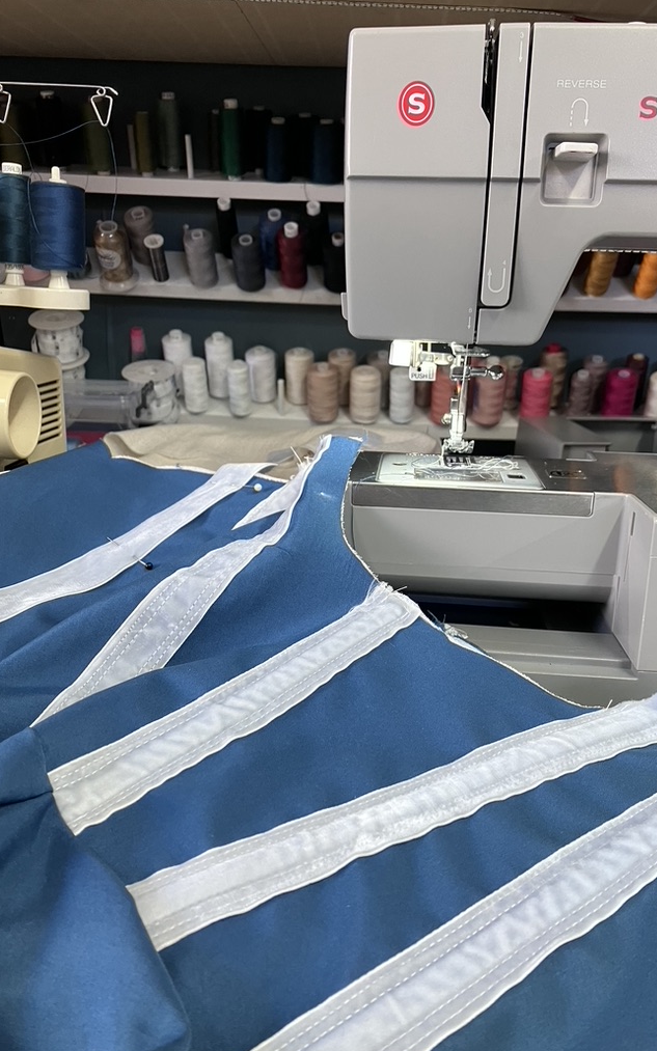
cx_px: 340
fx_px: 860
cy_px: 529
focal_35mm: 30
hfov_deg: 41.8
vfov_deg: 62.9
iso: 100
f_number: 1.8
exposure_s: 1/50
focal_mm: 3.99
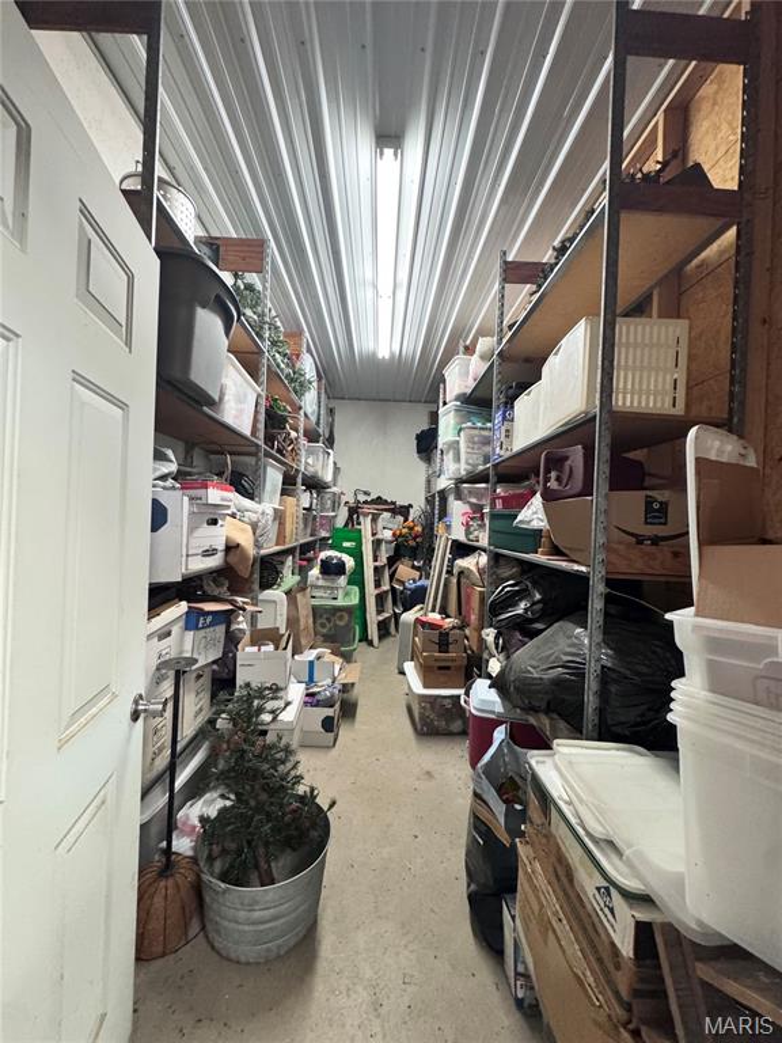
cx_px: 391
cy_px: 522
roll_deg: -1.0
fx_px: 422
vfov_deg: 102.1
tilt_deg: +0.1
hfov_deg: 85.7
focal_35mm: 14
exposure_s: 1/60
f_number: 2.2
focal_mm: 2.22
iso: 640
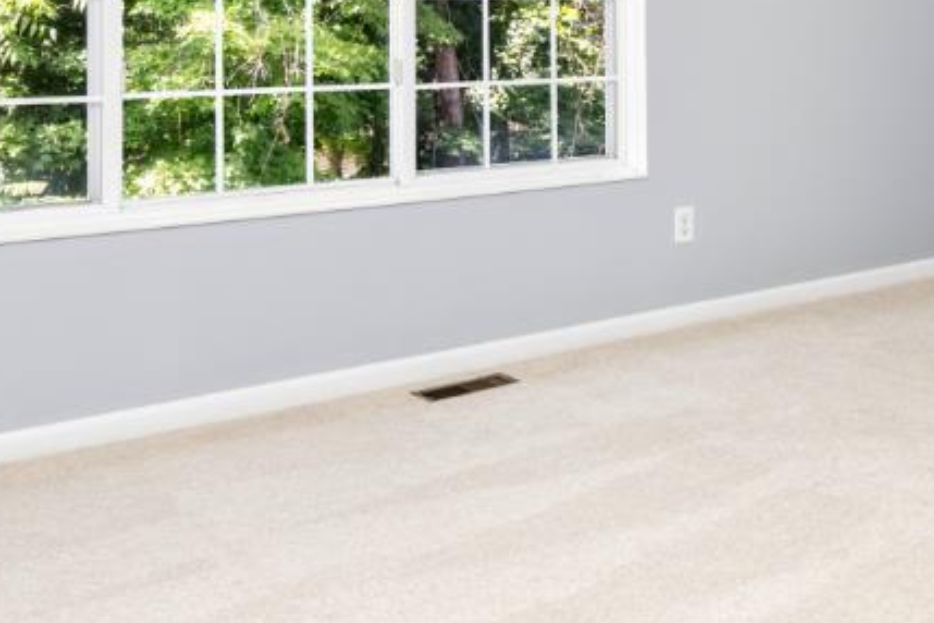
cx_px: 871
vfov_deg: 26.5
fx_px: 1271
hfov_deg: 37.3
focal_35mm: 49
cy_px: 48
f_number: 9
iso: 400
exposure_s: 1/6
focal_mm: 14
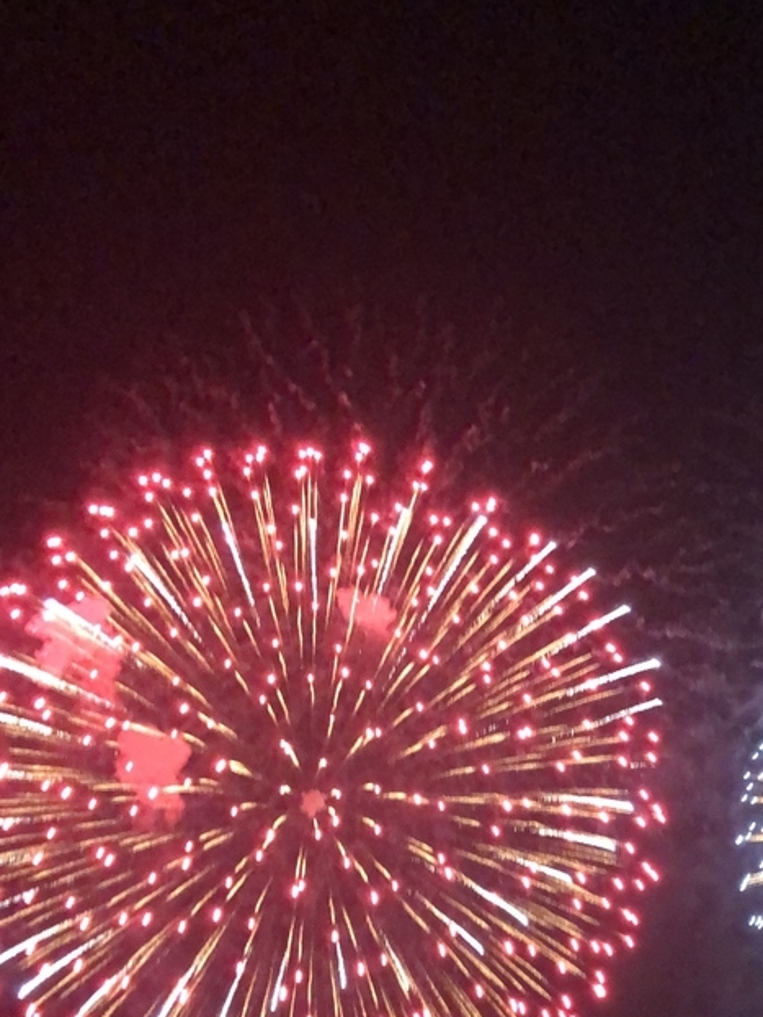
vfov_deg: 34.3
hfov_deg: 26.6
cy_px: 836
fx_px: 1586
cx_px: 596
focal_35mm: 54
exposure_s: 1/20
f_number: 1.8
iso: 640
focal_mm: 3.99
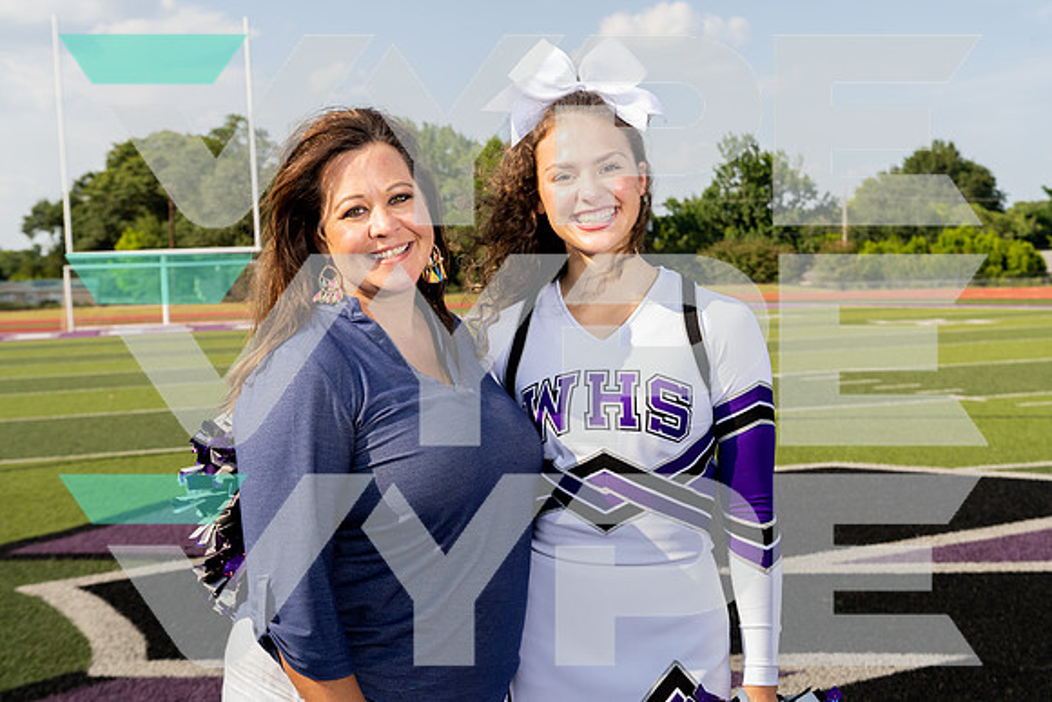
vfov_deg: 28.1
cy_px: 351
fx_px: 1403
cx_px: 526
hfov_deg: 41.1
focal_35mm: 48
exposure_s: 1/250
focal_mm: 48
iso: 100
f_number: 6.3
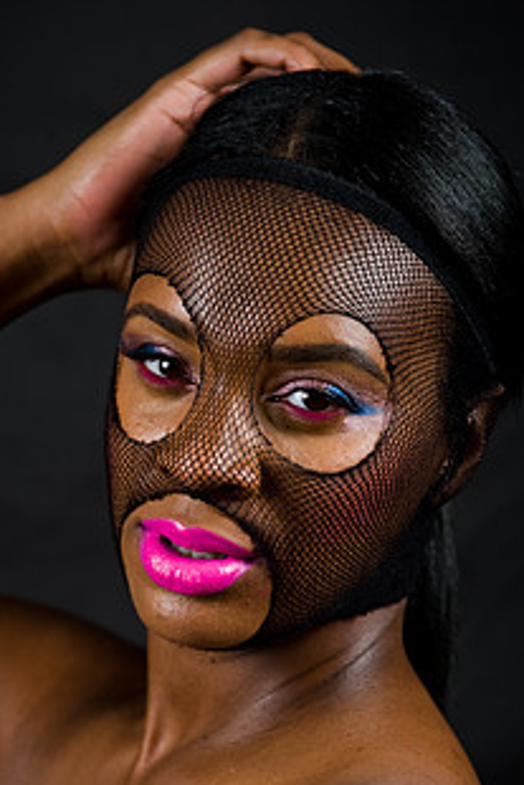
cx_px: 189
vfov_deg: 7.1
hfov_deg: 4.7
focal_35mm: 290
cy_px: 491
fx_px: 6324
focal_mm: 200
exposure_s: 1/125
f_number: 5.6
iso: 200
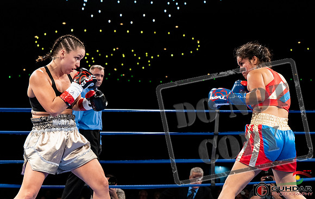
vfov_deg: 22.8
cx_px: 179
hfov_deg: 35.4
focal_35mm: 57
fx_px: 493
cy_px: 82
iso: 4000
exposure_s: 1/800
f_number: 4
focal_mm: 49
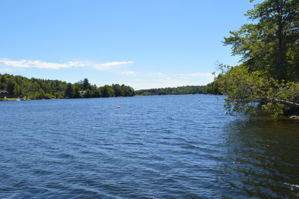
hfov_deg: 55.8
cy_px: 108
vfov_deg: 38.8
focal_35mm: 34
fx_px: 282
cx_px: 163
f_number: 8
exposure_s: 1/250
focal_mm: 20
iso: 100
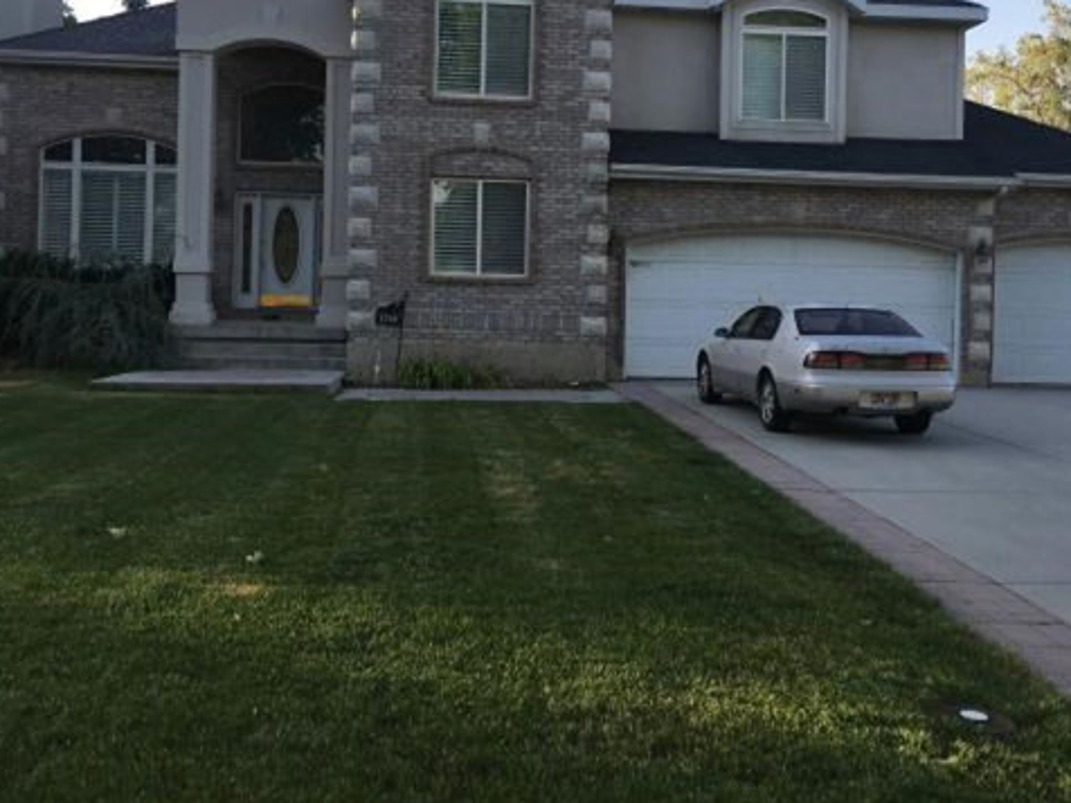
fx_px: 1207
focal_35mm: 39
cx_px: 578
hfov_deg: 47.8
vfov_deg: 36.5
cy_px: 283
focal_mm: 4.15
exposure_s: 1/371
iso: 25
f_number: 2.2
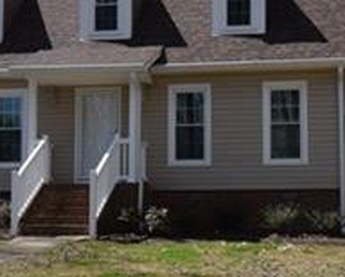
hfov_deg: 25.3
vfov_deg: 20.5
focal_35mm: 75
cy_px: 153
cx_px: 214
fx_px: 767
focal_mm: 10
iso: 200
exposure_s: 1/400
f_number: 10
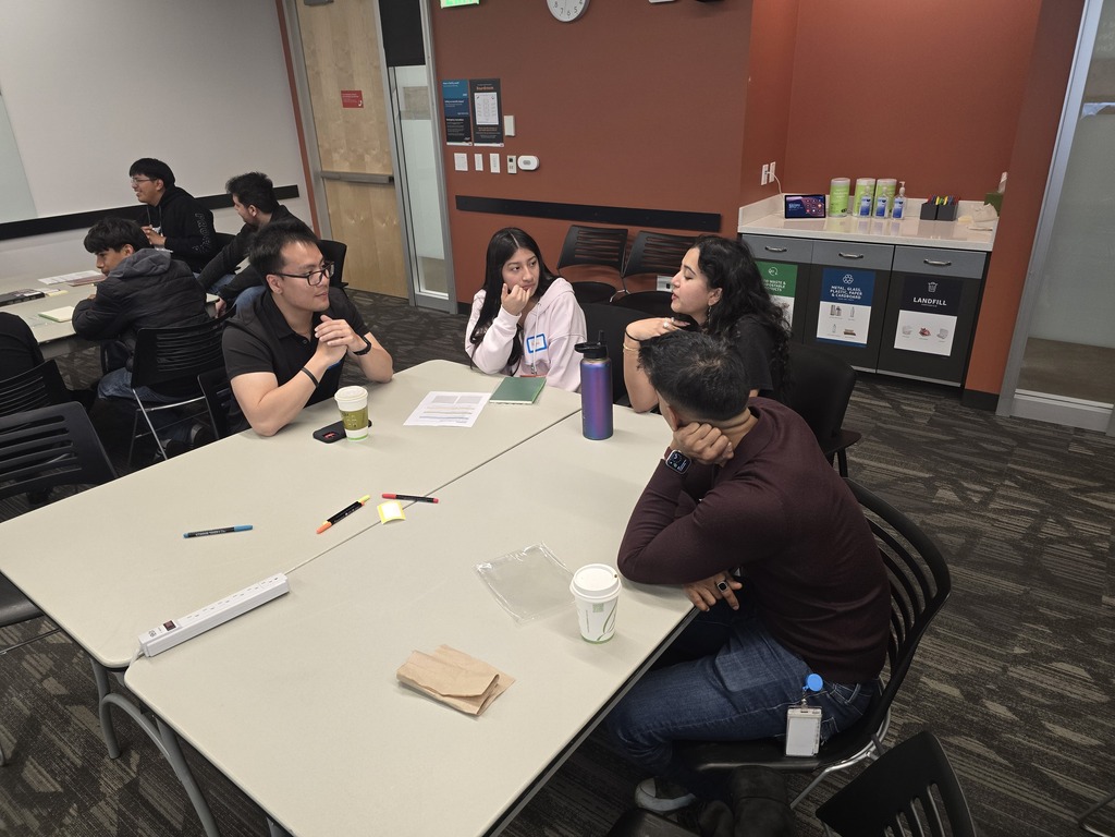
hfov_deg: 73.9
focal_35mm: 23
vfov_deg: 58.9
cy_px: 418
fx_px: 741
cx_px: 558
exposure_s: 1/120
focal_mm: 6.3
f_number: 1.7
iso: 320
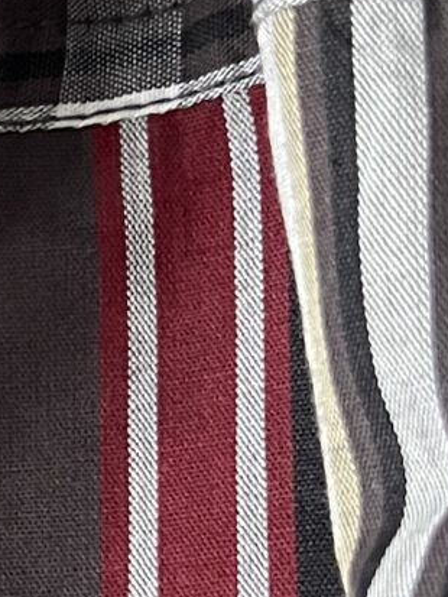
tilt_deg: -74.4
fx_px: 2777
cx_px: -390
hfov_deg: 8.8
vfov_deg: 12.2
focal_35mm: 161
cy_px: 444
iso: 500
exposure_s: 1/60
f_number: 1.5
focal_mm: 5.7
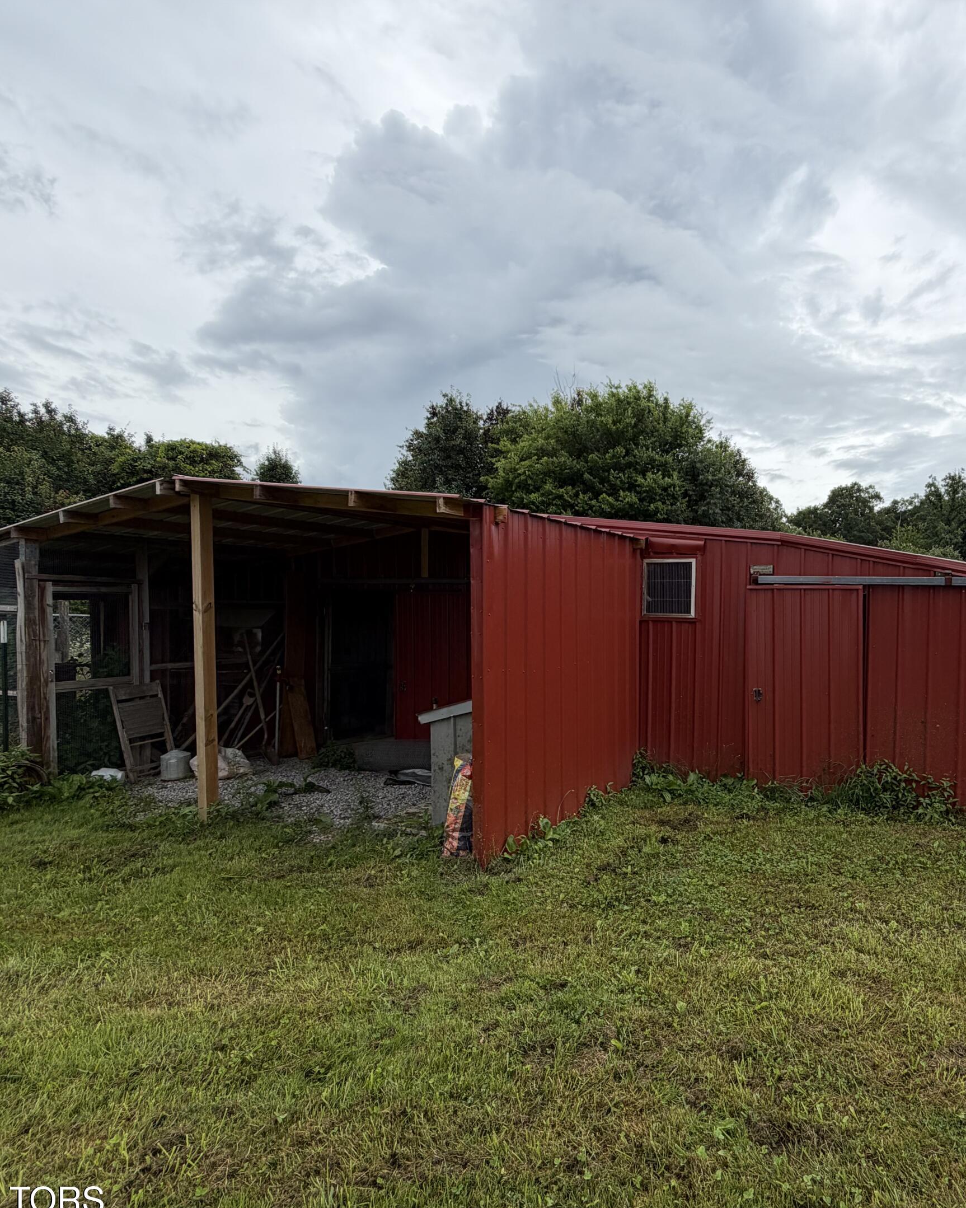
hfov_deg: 67.9
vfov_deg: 83.2
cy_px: 628
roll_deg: -1.5
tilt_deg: +1.7
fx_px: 679
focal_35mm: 19
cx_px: 678
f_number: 2.2
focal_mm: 2.22
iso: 20
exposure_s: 1/1017
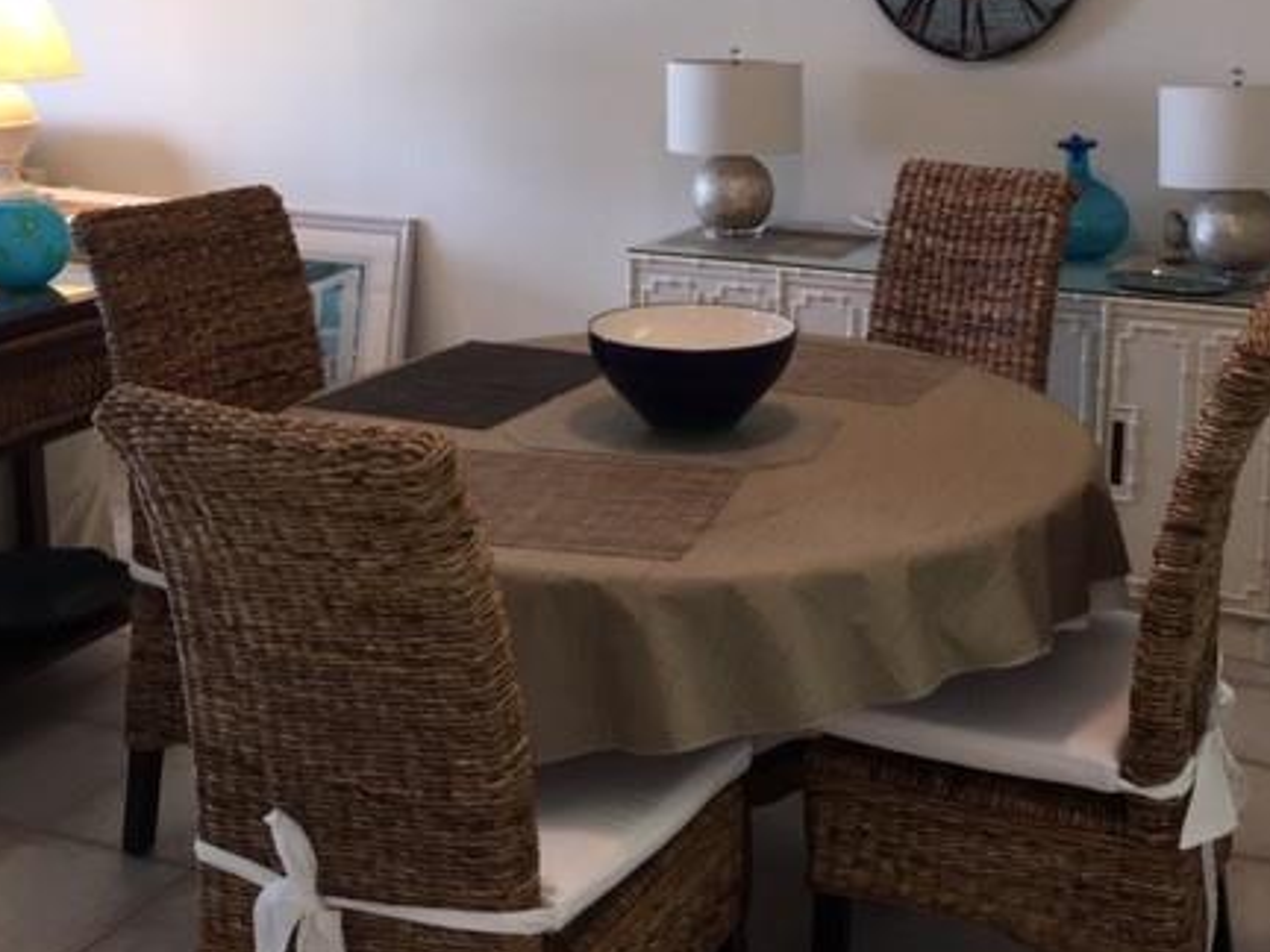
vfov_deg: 33.1
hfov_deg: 43.4
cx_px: 823
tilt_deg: -8.9
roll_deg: -1.0
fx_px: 1578
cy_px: 262
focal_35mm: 43
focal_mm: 4.15
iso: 50
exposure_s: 1/30
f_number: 2.2
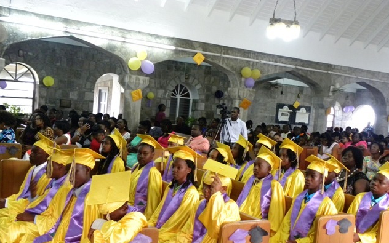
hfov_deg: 45.3
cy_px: 143
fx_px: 466
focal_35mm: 44
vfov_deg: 29.2
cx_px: 195
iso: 400
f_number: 3.2
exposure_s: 1/38.6
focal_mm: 7.3
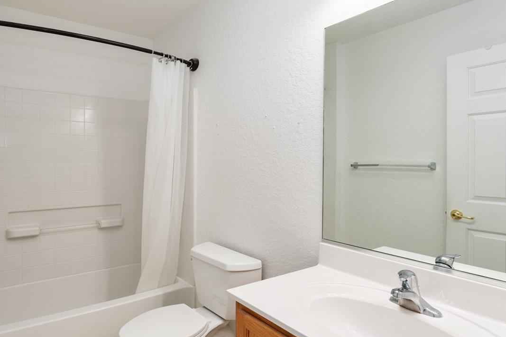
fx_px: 312
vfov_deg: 56.8
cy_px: 162
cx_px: 193
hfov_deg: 76.9
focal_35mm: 22
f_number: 8
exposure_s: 1/60
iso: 400
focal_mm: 14.8
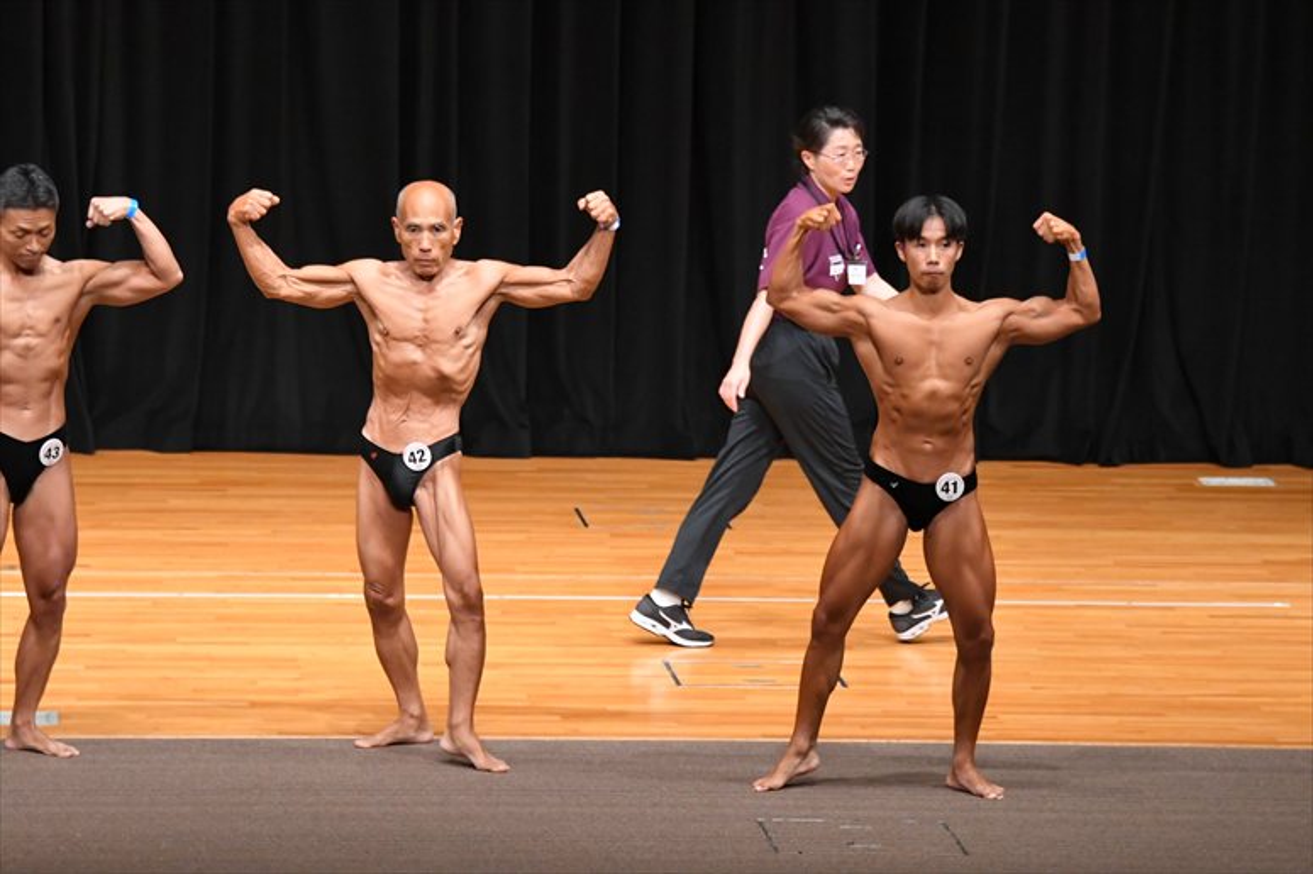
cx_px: 656
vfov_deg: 6.8
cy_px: 437
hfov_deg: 10.2
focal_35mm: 202
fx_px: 7364
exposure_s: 1/400
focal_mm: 135
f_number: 5.6
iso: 5000
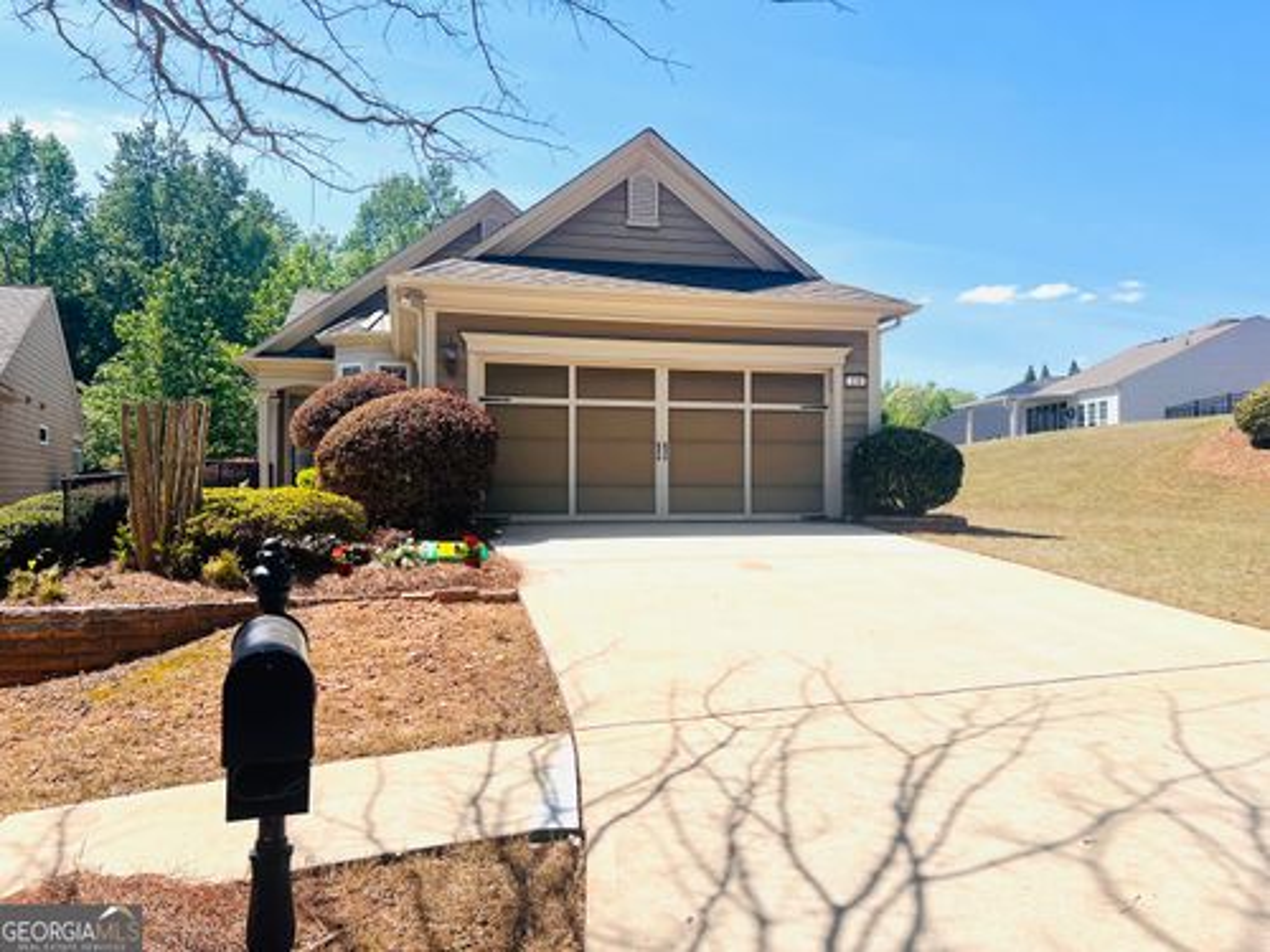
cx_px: 635
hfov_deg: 67.3
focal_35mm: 26
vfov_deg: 53.1
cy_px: 476
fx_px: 954
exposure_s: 1/5319
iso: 50
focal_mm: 5.7
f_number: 1.5
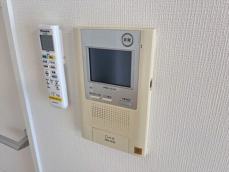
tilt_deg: -19.7
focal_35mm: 26
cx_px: 114
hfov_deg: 67.3
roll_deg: +0.2
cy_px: 86
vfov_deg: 53.1
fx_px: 172
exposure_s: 1/100
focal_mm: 5.1
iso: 125
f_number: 1.6
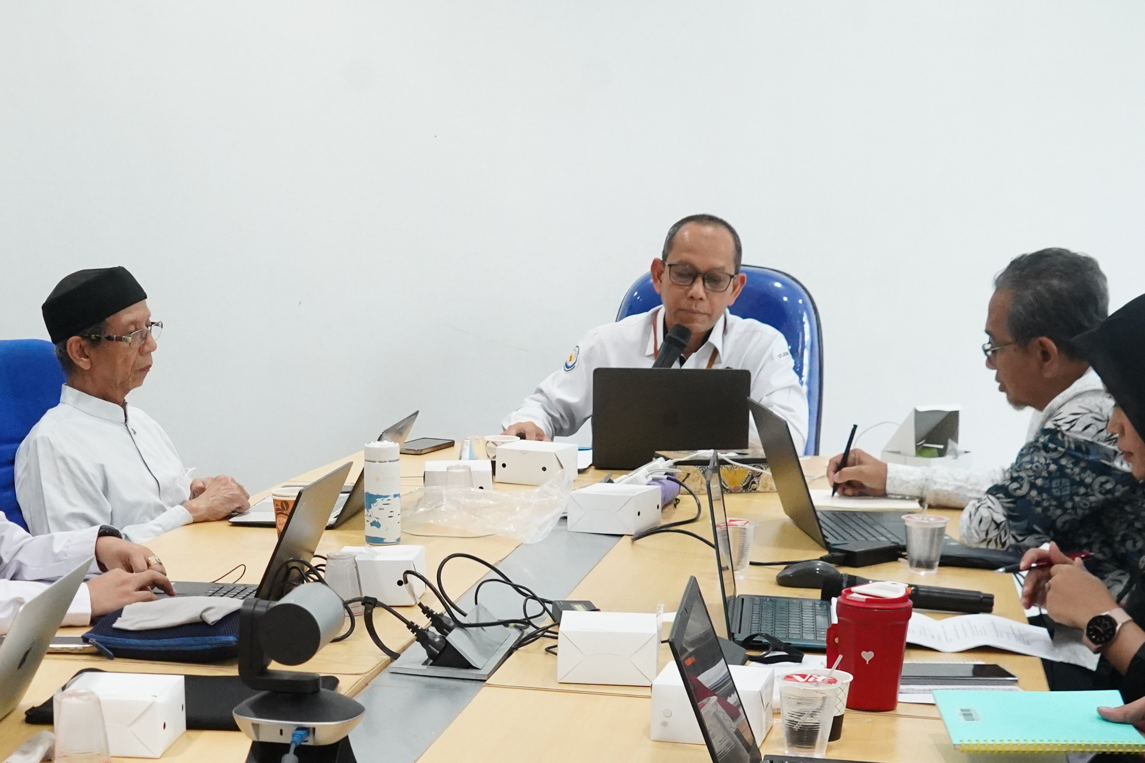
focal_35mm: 69
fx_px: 2194
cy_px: 571
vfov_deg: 19.6
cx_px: 271
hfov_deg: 28.8
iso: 6400
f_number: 6.3
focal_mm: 32
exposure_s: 1/125
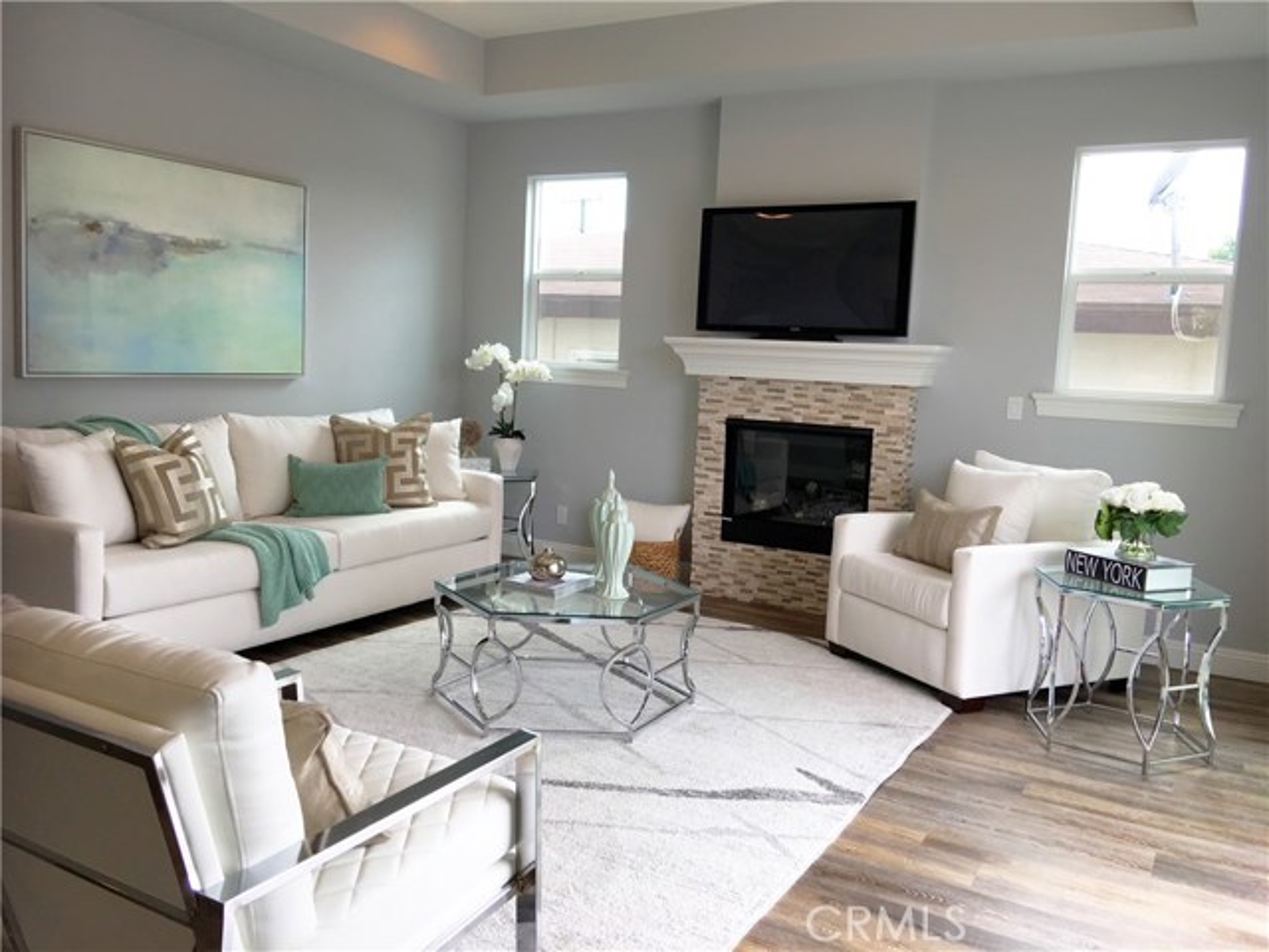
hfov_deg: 61.7
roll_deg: -2.7
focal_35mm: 29
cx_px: 634
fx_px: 1063
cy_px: 476
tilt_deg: -7.5
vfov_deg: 48.2
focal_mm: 4.15
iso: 25
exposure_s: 1/120
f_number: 2.2
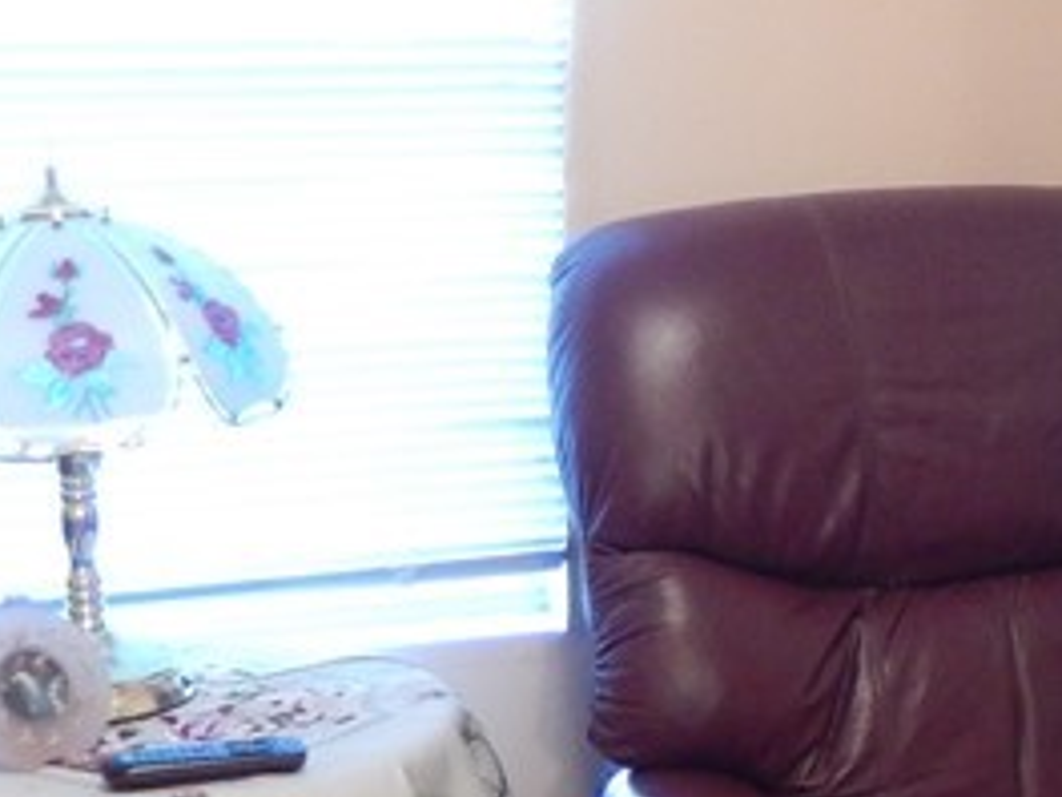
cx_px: 1400
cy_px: 350
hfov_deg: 18.7
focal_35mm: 97
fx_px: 2976
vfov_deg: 15.2
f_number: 3.4
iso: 400
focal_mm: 4.5
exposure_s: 1/8
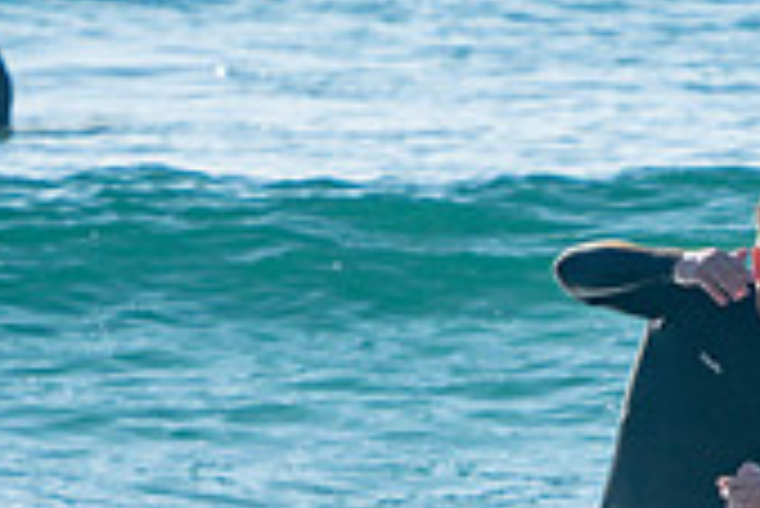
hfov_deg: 1.7
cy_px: 775
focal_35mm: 1232
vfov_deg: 1.1
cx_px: 917
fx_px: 26031
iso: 220
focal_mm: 240
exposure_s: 1/1250
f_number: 5.6
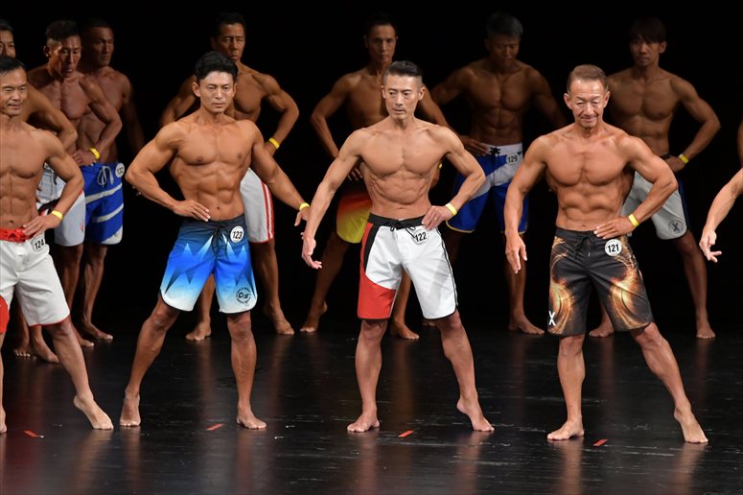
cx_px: 372
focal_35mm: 255
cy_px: 248
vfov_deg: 5.4
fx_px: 5260
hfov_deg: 8.1
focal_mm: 170
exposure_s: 1/400
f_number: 5.6
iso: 3200
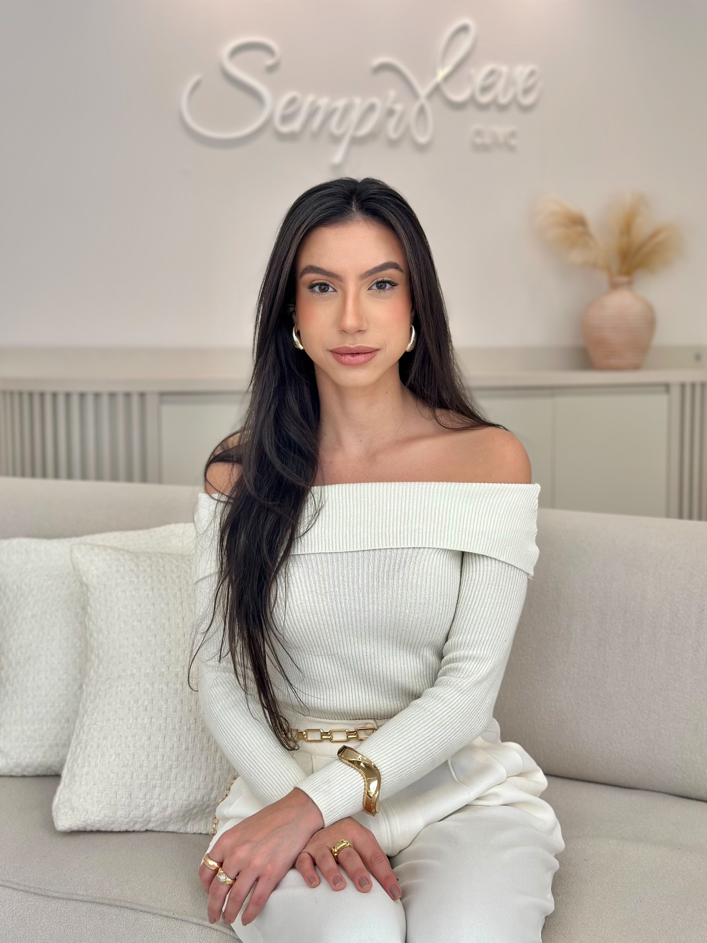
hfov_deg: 30.3
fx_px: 1307
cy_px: 472
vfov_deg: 39.7
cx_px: 354
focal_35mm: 48
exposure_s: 1/171
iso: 100
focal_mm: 6.86
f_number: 1.78
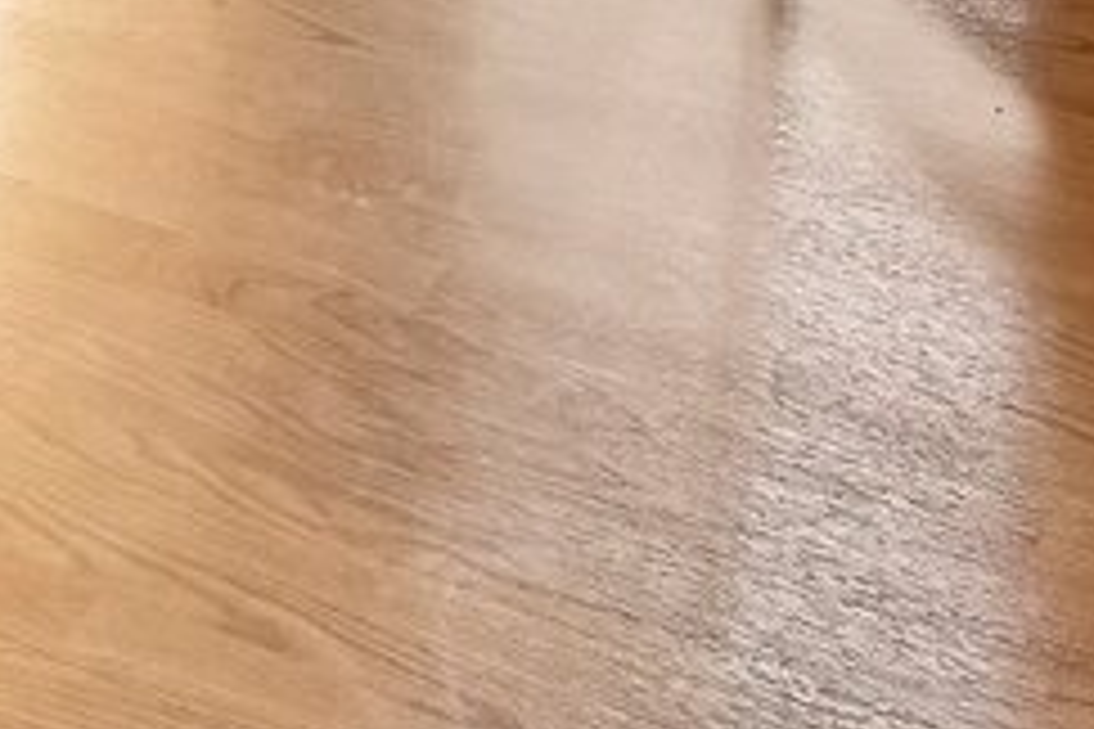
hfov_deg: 19.5
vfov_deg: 9.6
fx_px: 3039
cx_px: -122
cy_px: -1638
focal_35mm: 100
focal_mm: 10
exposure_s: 1/10
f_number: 8
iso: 400
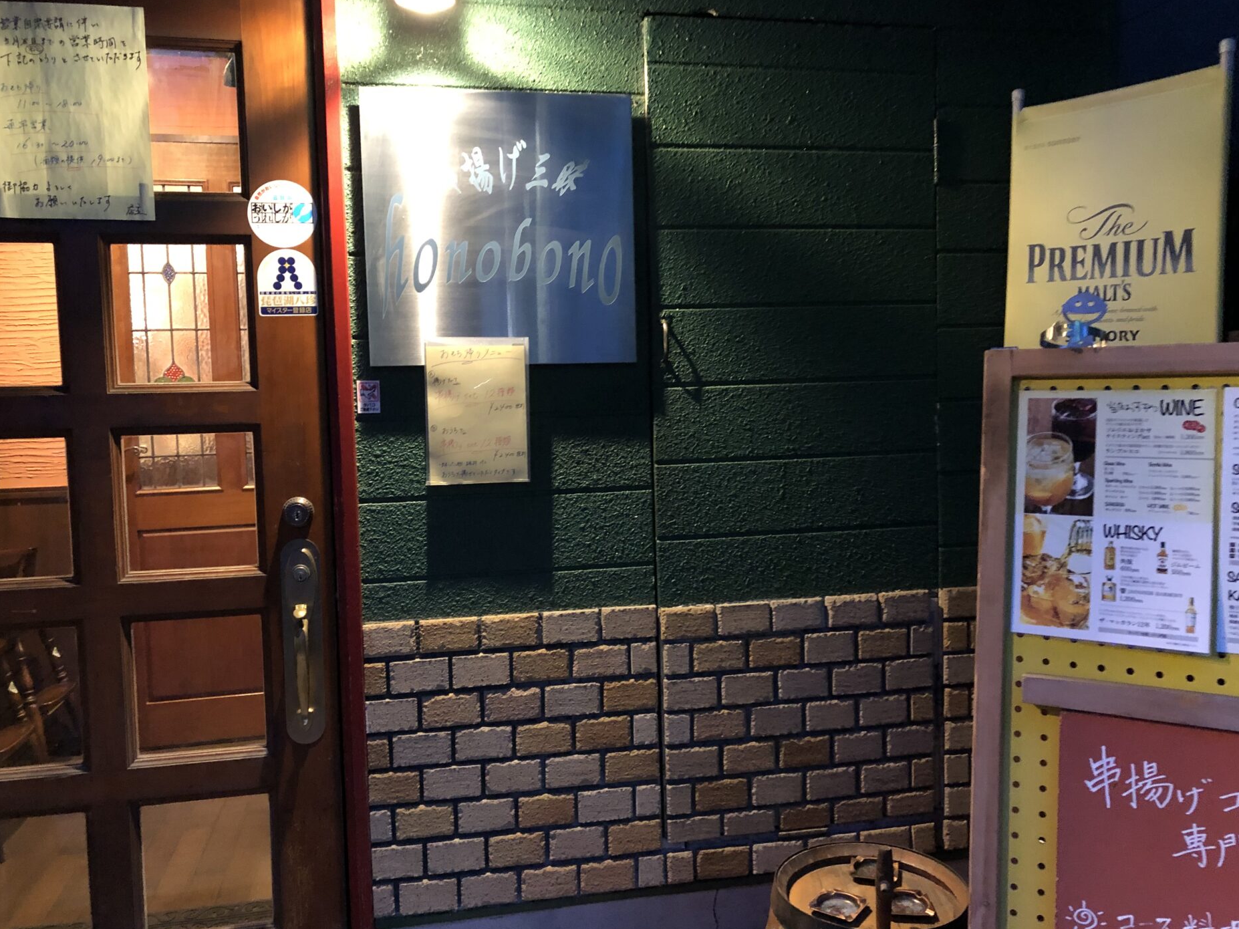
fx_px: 1038
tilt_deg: -4.0
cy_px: 456
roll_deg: +1.3
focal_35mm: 29
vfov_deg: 48.2
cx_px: 618
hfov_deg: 61.7
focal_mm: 3.99
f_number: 1.8
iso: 100
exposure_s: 1/4
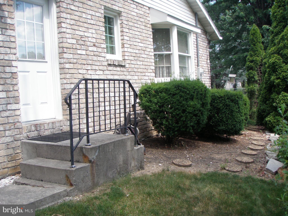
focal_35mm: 38
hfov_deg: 49.0
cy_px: 108
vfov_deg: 37.7
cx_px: 144
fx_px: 316
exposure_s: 1/160
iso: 80
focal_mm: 6.7
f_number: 3.5
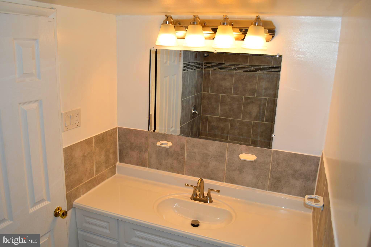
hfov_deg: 62.0
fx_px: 309
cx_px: 186
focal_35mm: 30
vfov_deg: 43.5
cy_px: 124
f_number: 4
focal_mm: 20
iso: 125
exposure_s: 1/125
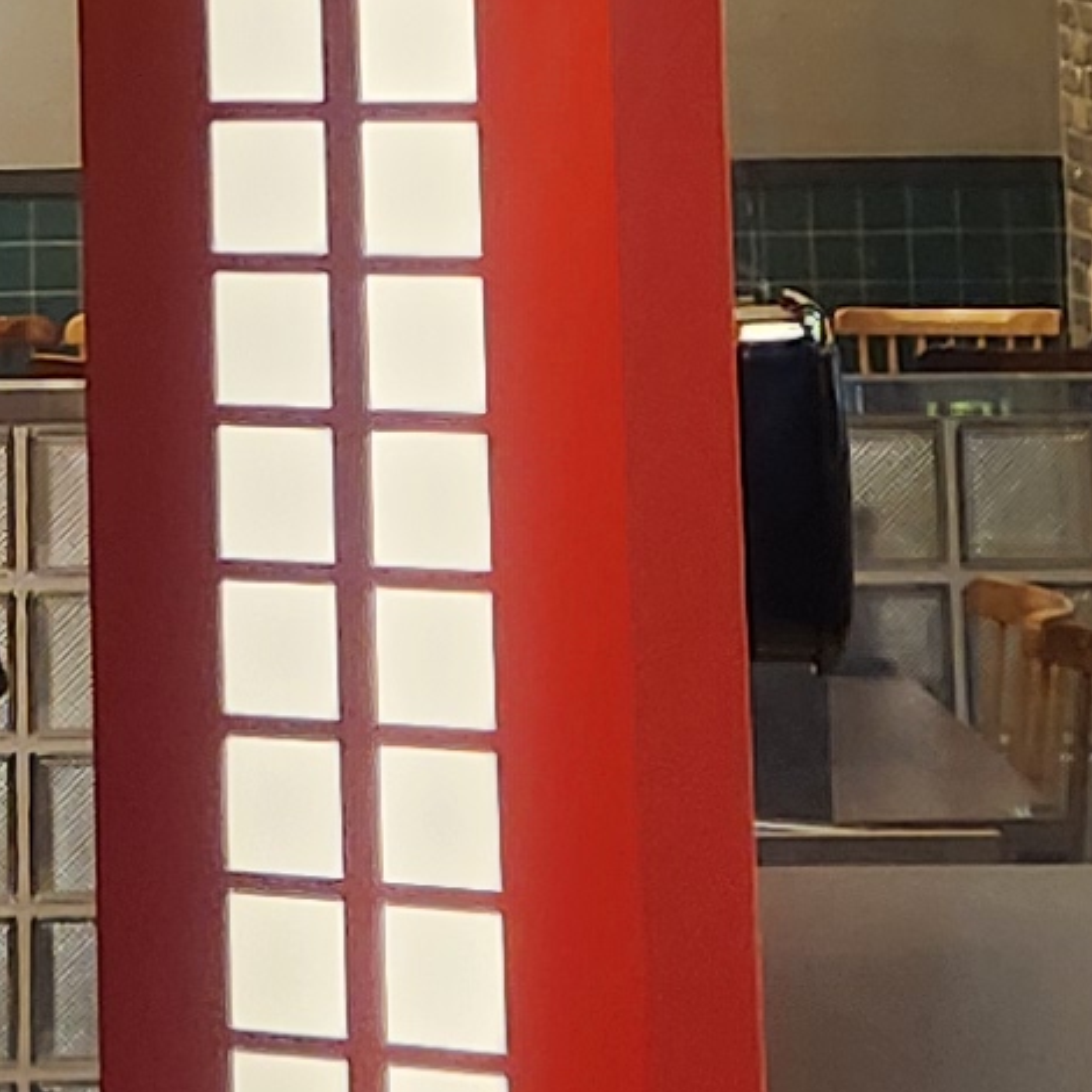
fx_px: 6174
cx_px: 12
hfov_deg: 10.0
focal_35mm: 173
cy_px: -1097
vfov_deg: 9.4
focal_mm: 5.4
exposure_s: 1/120
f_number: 1.8
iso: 200
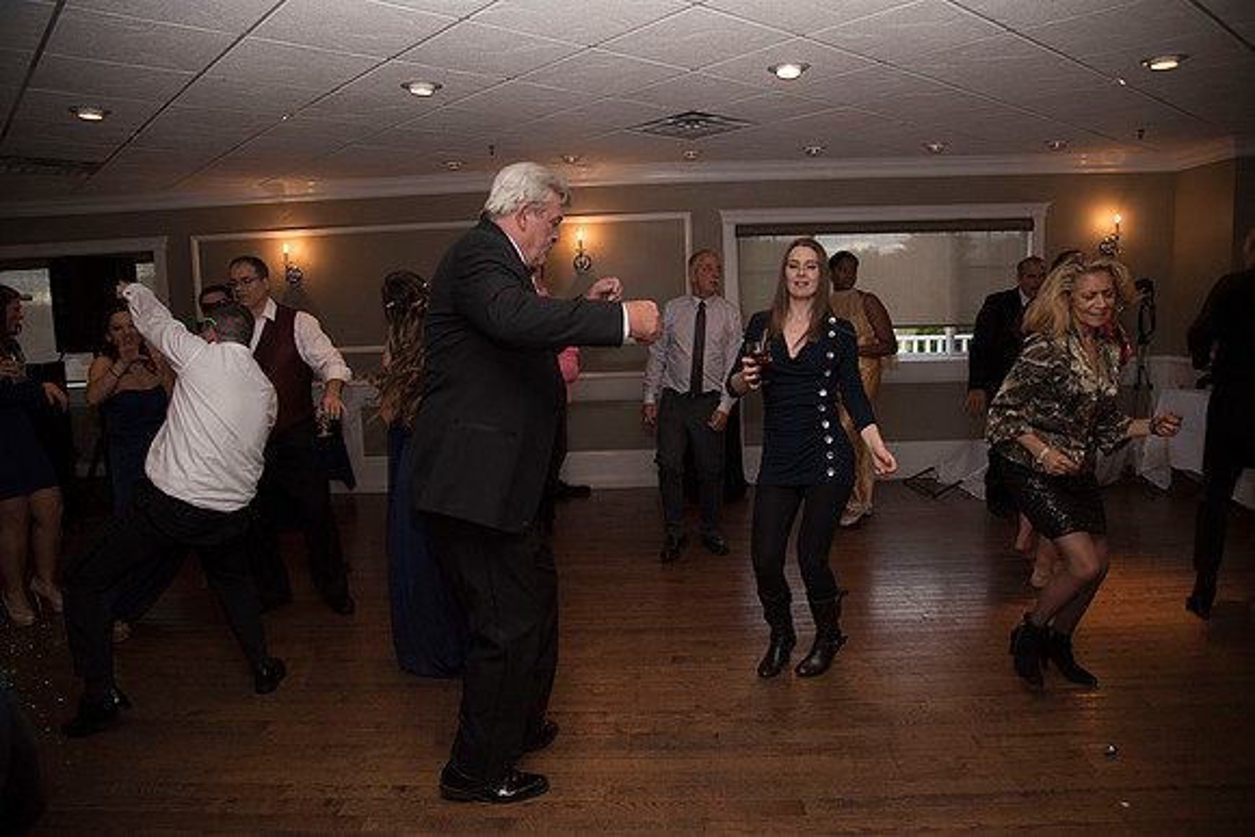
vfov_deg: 53.2
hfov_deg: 73.7
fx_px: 837
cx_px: 628
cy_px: 418
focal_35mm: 24
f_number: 4
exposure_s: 1/200
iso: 2000
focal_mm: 24
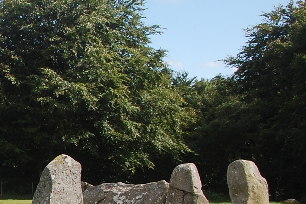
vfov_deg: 12.8
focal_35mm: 106
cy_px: 189
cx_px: -166
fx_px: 901
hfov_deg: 17.2
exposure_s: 1/1000
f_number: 6.3
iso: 400
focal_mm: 20
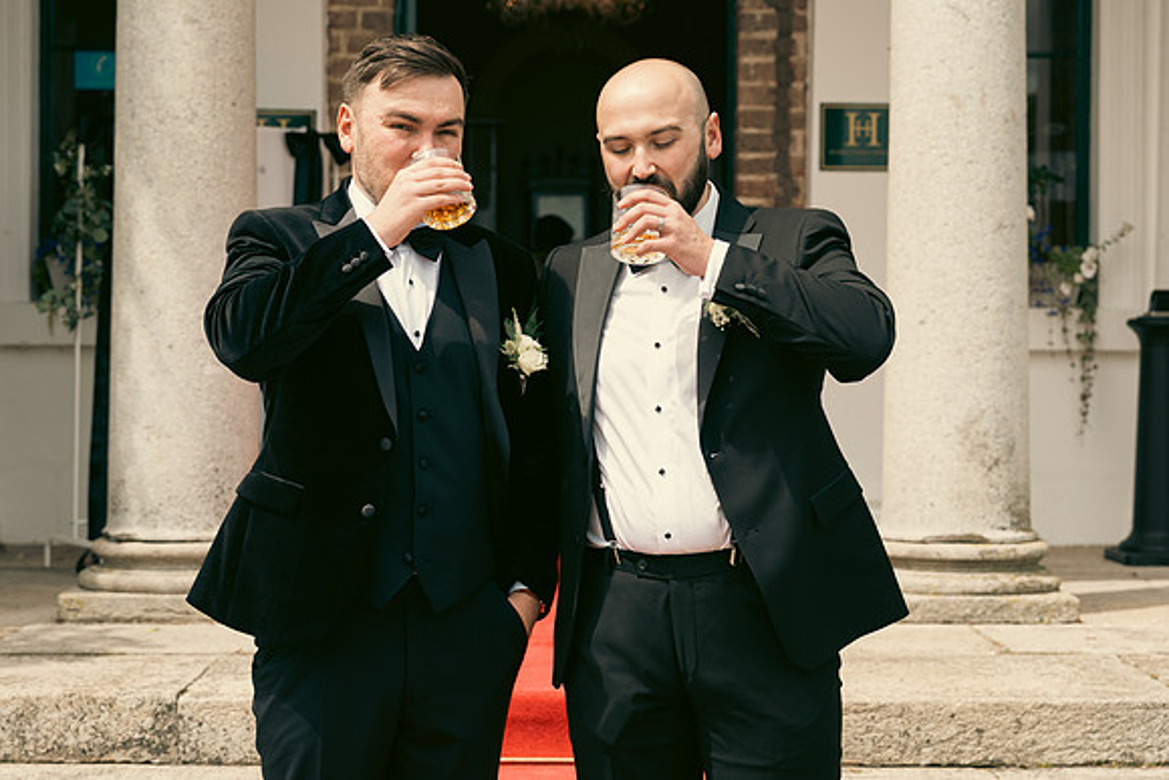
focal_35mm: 69
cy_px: 390
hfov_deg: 29.2
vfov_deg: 19.7
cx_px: 584
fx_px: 2241
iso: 125
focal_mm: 46
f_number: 3.5
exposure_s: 1/1000
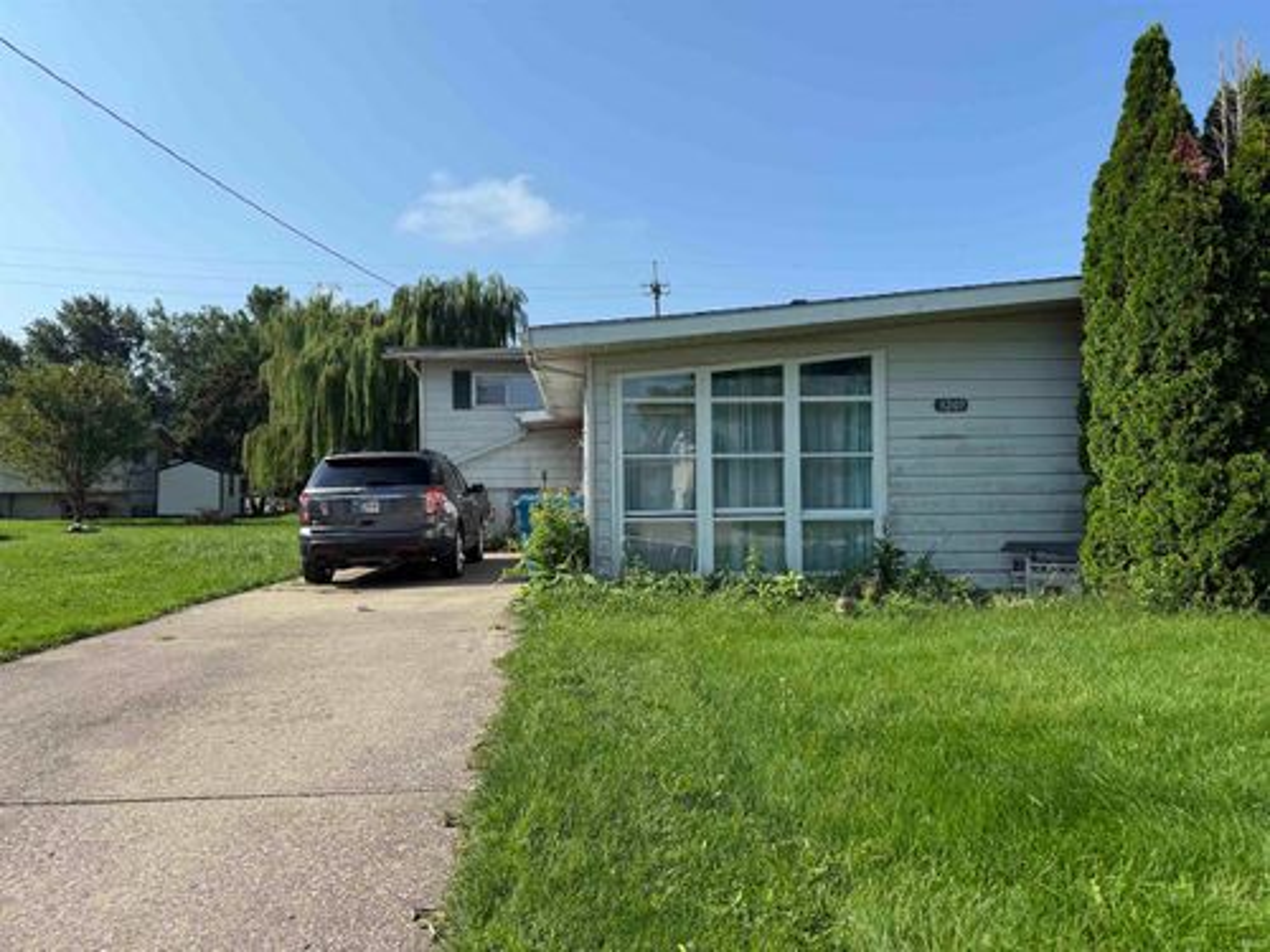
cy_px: 476
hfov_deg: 71.6
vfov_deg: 56.8
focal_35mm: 24
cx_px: 635
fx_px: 881
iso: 80
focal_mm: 6.76
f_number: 1.78
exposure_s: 1/4405
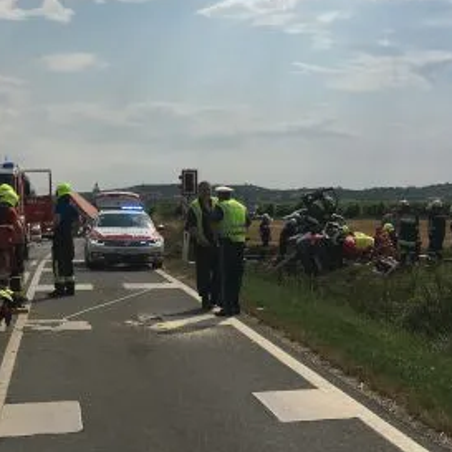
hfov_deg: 28.1
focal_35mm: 61
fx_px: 901
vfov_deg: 27.9
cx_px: 192
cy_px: 133
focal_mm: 4.15
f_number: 2.2
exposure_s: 1/5495
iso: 25
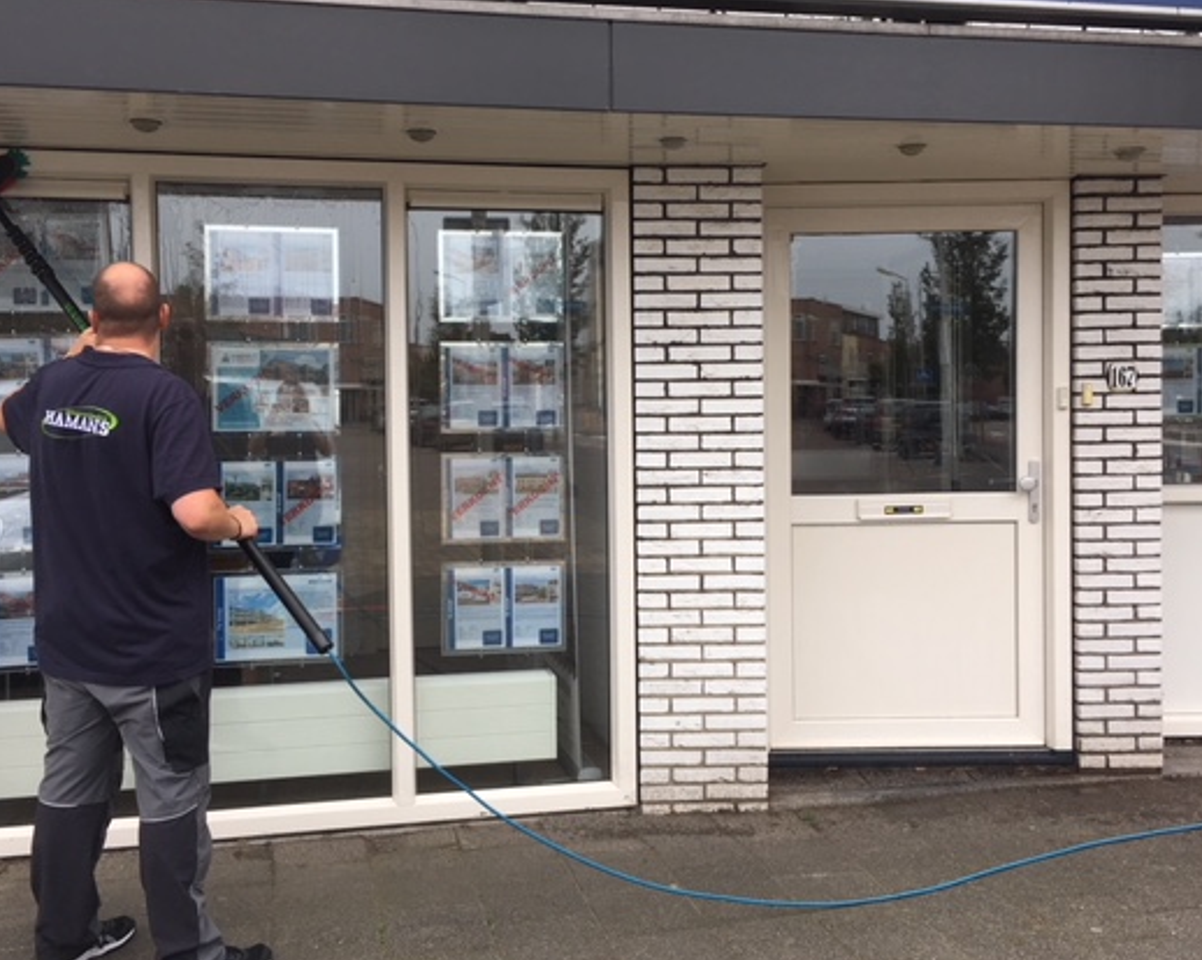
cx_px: 545
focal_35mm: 35
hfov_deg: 51.5
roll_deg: +0.0
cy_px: 436
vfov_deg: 42.2
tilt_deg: -3.2
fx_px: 1245
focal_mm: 4.15
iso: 25
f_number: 2.2
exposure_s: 1/493
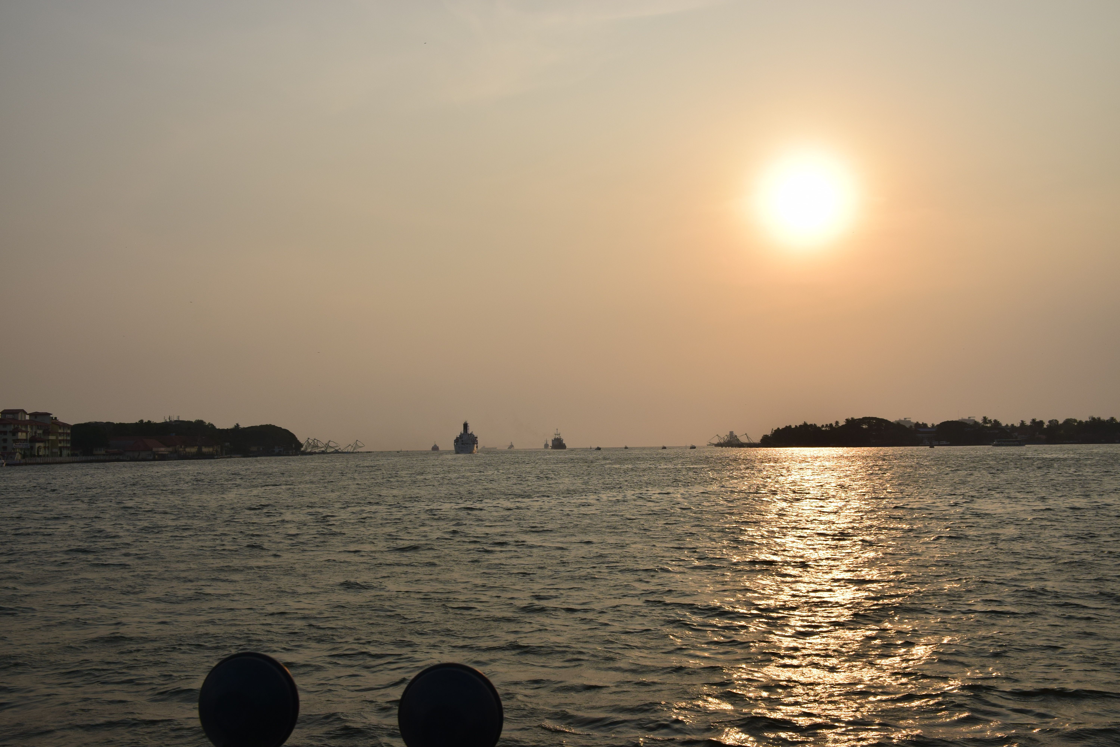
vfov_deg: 36.9
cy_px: 374
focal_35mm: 36
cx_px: 560
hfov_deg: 53.1
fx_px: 1120
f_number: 13
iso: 200
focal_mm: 24
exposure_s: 1/800
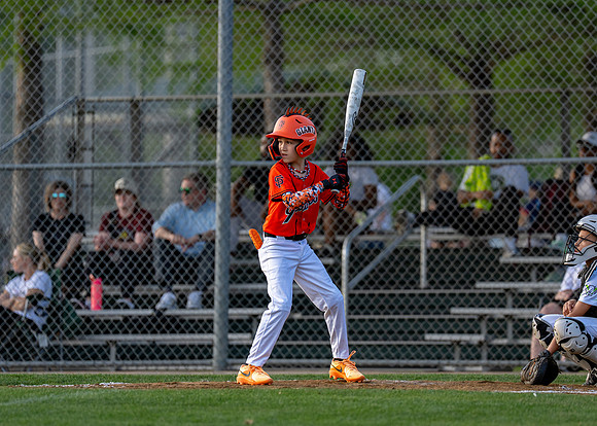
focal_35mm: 310
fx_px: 5257
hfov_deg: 6.5
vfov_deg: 4.6
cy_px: 244
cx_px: 367
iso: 500
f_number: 2.8
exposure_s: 1/2000
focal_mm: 200
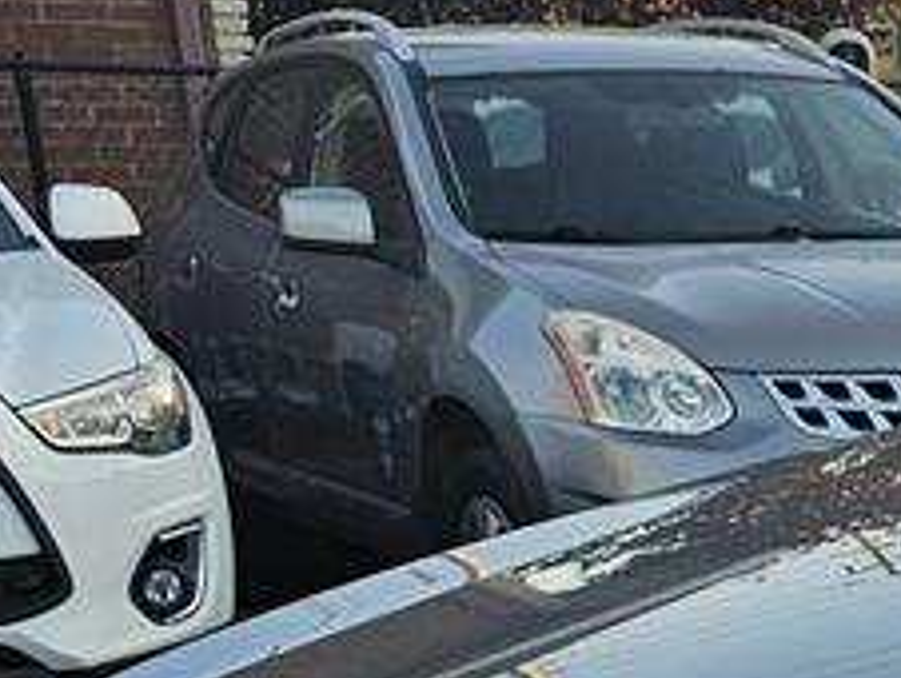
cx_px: 1910
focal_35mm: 130
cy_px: 1157
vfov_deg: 10.8
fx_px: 3387
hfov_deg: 12.8
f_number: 1.7
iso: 25
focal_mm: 6.3
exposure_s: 1/180
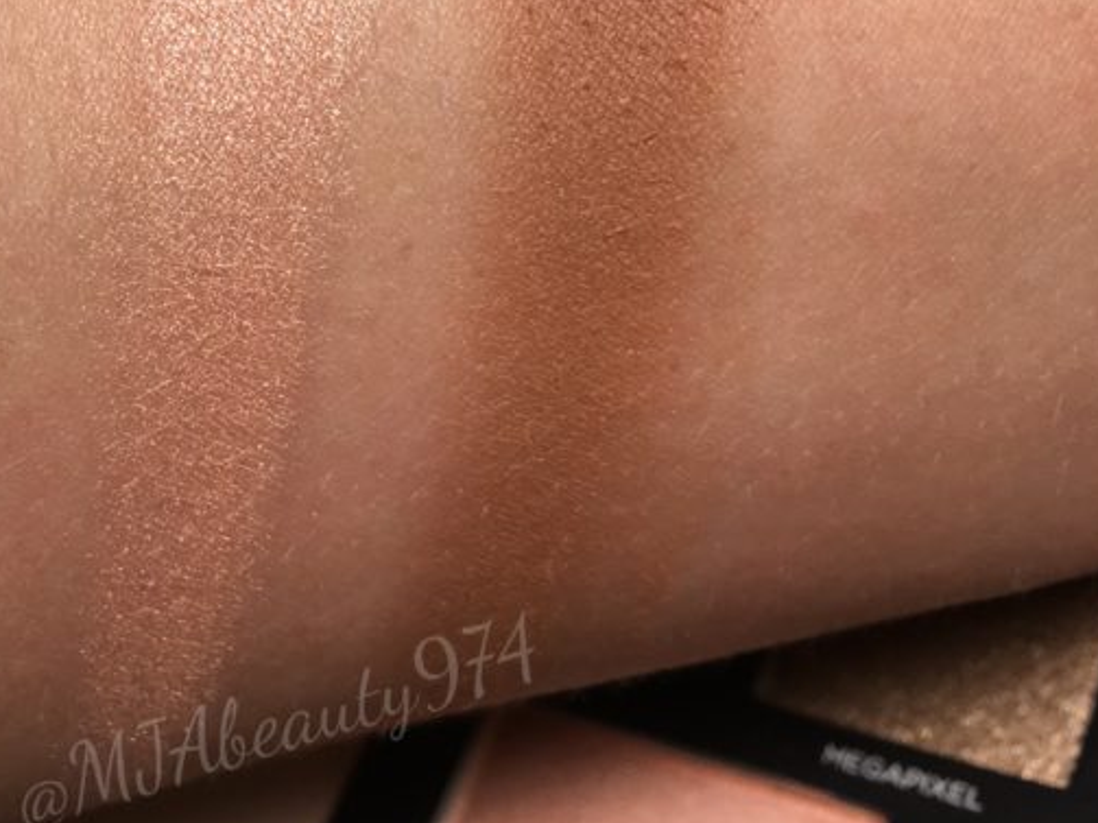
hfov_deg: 31.4
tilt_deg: -37.4
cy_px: 79
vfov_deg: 24.1
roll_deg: +34.0
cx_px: 148
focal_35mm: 59
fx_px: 1871
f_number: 2.2
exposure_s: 1/100
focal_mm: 4.15
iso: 32
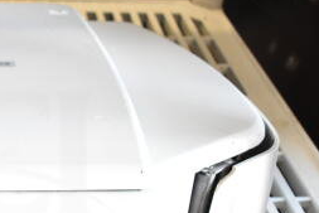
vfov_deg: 16.2
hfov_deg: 23.1
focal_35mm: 83
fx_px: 738
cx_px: -23
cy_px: 191
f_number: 4
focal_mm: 23
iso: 1600
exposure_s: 1/60
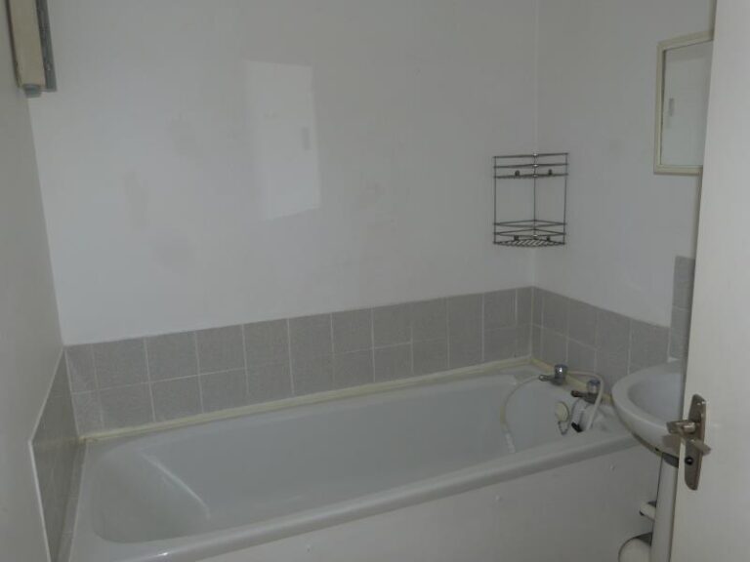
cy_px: 281
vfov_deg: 49.7
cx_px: 375
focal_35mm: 28
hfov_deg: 63.4
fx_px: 607
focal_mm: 4.9
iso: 100
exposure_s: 1/60
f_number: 2.9
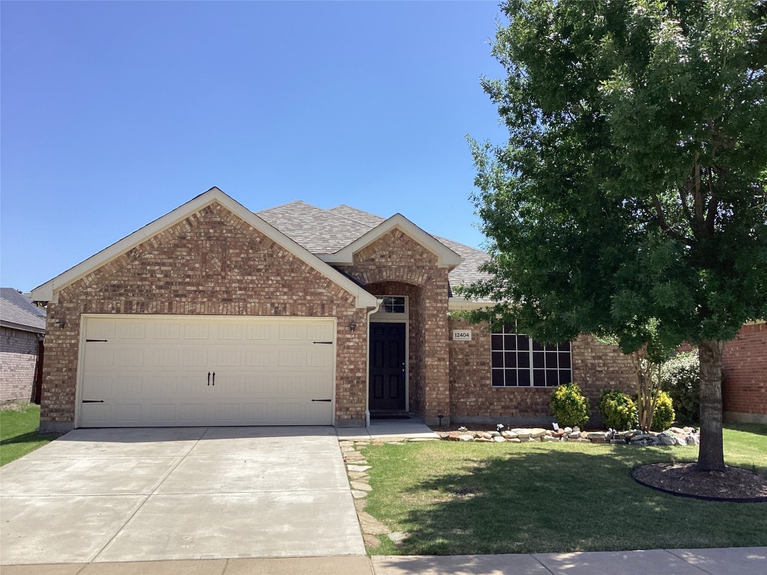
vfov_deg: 45.4
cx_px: 384
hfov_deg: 58.4
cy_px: 288
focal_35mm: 31
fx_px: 687
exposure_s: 1/1235
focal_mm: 3.3
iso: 25
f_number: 2.4
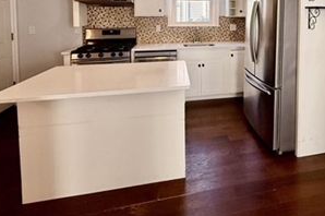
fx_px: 225
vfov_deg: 46.7
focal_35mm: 25
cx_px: 227
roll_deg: +0.0
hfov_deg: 68.7
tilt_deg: -2.6
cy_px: 26
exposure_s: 1/120
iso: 200
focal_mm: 2.22
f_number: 2.2
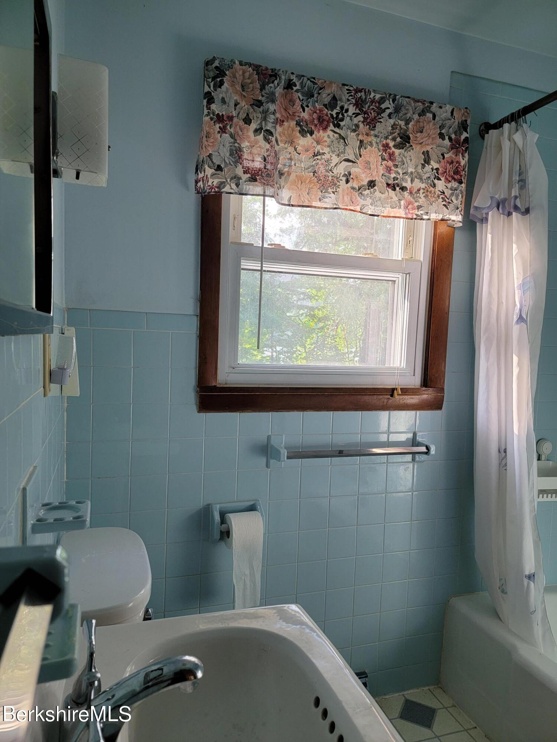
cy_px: 371
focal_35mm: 24
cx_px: 278
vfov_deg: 71.6
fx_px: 515
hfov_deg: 56.8
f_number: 1.8
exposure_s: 1/119
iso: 160
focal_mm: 6.7
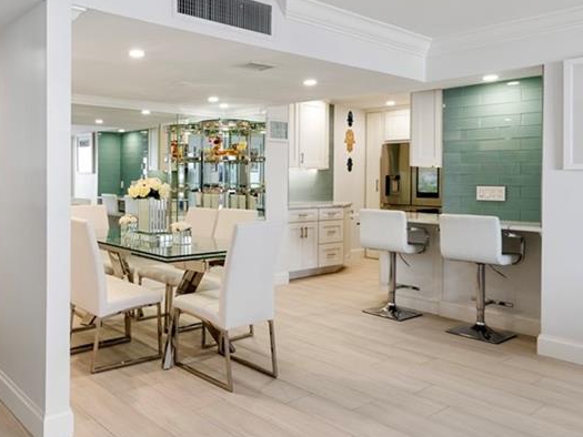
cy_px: 190
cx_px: 148
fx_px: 505
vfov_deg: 46.7
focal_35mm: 30
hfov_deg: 57.0
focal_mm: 16
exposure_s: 1/1.25
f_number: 9
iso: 100
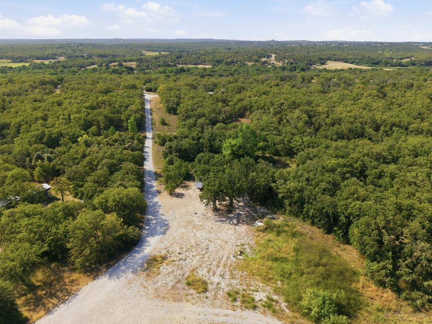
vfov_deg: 51.4
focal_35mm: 27
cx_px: 234
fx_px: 337
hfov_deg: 65.2
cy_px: 157
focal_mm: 8.7
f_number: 1.8
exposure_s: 1/160
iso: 170
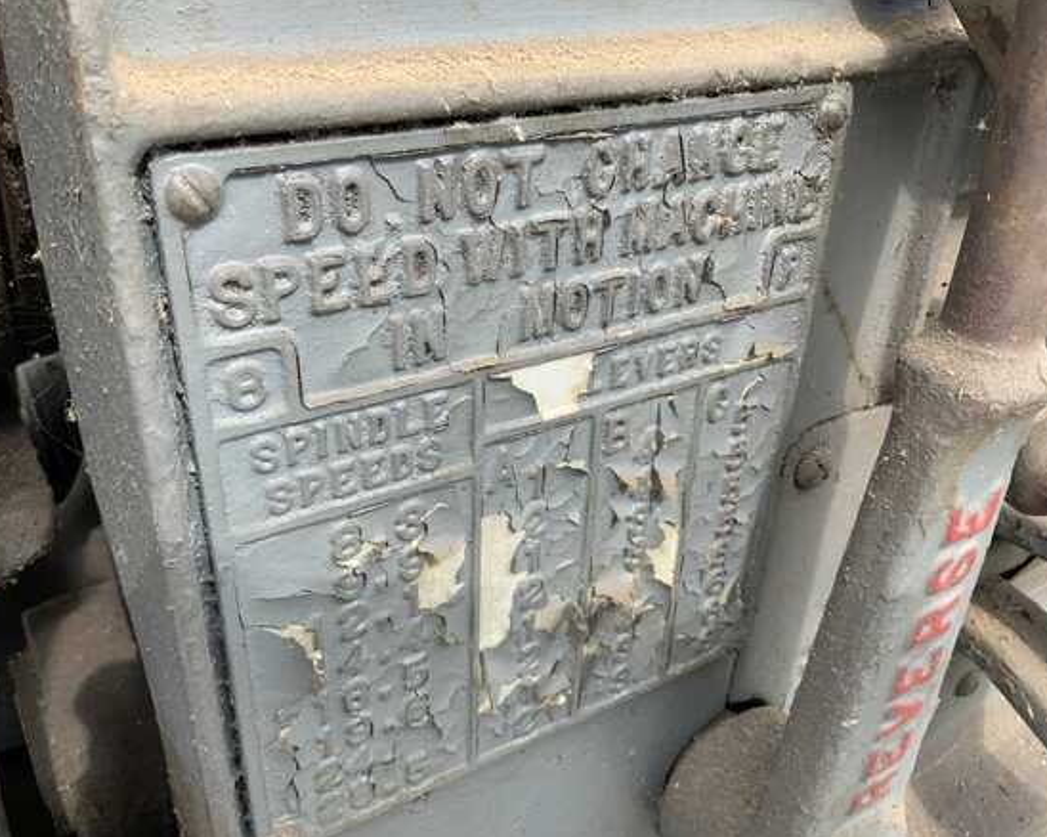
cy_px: 420
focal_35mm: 31
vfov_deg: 47.1
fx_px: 960
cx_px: 518
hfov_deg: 57.2
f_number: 1.8
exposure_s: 1/230
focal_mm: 3
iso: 16
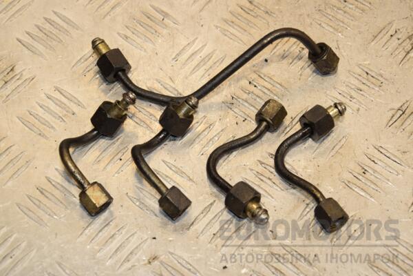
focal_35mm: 105
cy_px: 138
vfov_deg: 13.0
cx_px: 206
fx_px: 1204
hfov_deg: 19.5
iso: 800
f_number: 8
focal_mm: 70
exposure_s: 1/200
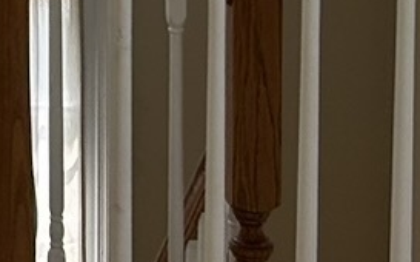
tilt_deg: -5.8
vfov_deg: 6.0
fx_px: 2367
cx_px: -528
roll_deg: +1.4
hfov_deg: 9.3
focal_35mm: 207
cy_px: -405
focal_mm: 5.7
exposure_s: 1/250
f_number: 1.5
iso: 40
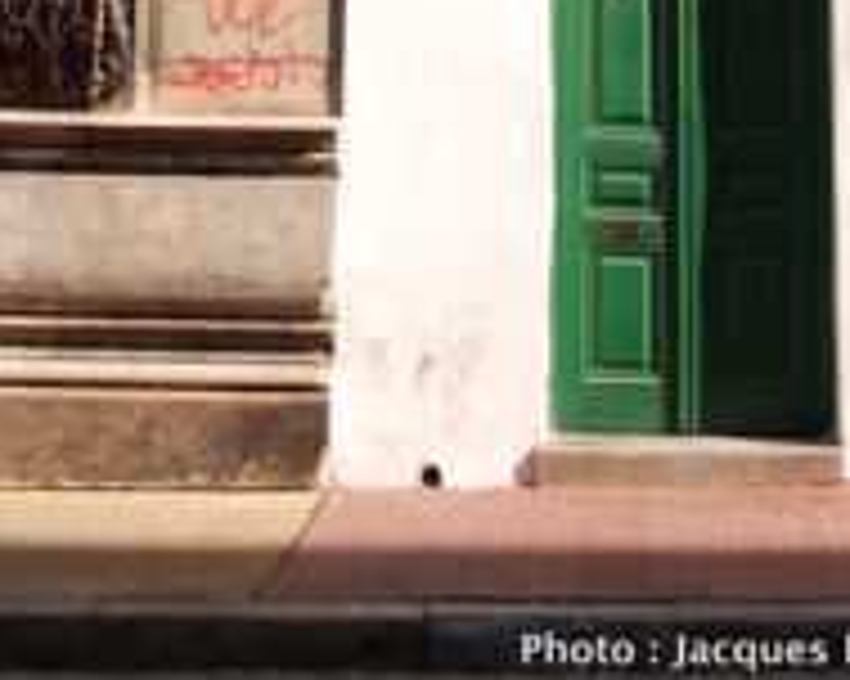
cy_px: -410
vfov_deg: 16.6
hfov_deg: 23.1
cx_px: 600
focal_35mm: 82
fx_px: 2062
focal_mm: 22
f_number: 6.3
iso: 100
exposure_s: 1/160
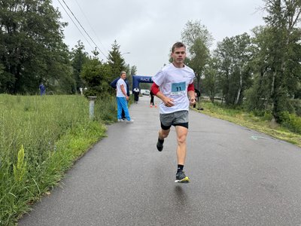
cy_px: 113
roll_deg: -1.8
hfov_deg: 71.6
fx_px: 209
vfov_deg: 56.8
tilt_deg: -5.4
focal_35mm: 24
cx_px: 150
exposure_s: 1/739
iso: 80
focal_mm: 6.76
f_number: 1.78
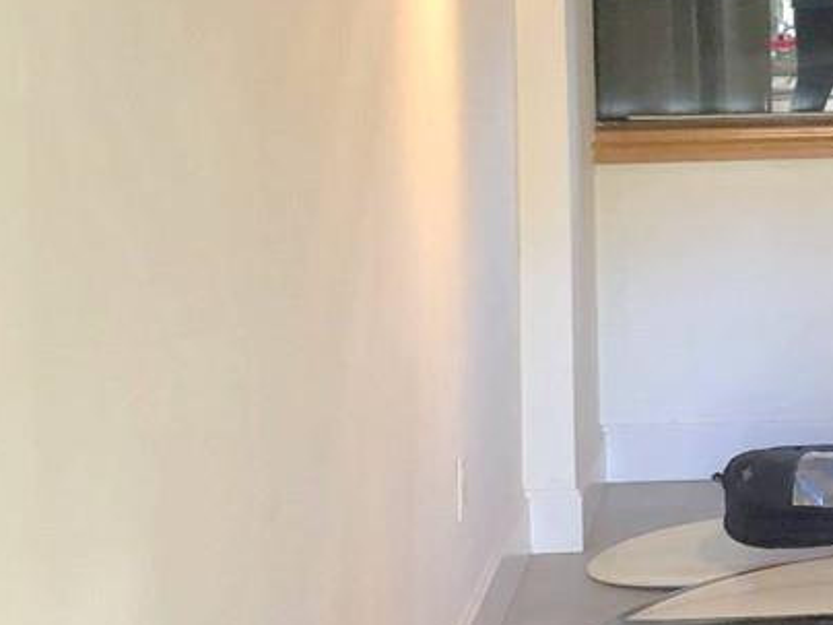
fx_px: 2671
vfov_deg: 13.2
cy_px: -6
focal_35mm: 111
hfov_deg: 17.1
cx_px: 946
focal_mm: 4
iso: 40
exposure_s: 1/20
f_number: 1.8
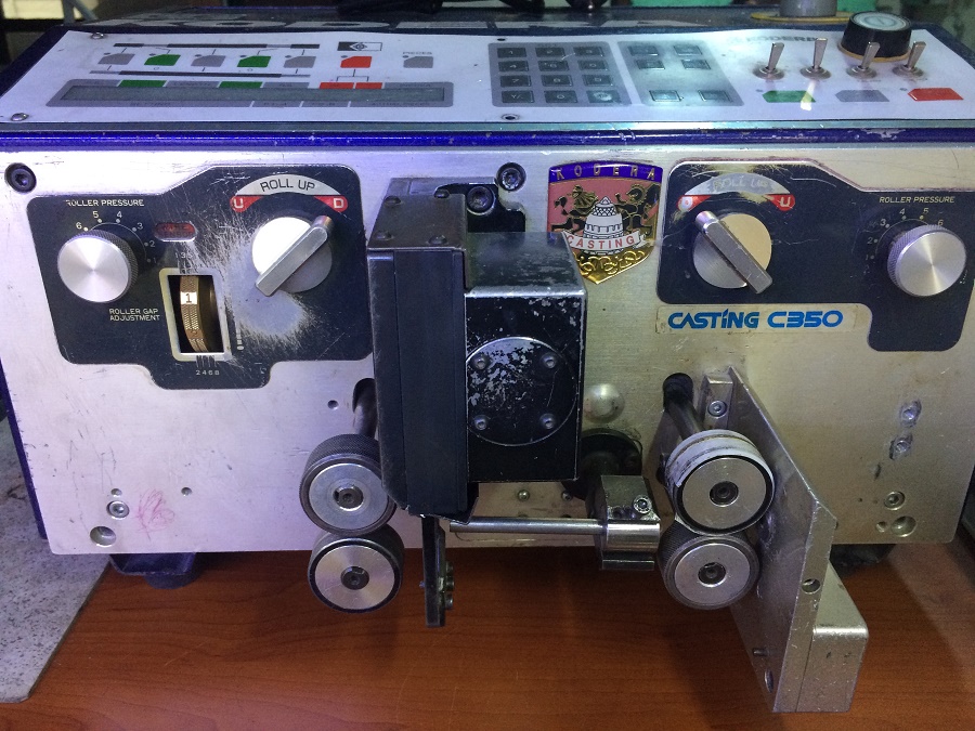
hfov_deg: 61.7
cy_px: 366
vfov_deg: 48.2
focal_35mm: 29
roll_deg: -1.0
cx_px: 488
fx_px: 817
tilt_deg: -25.4
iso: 200
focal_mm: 4.15
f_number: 2.2
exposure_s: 1/33
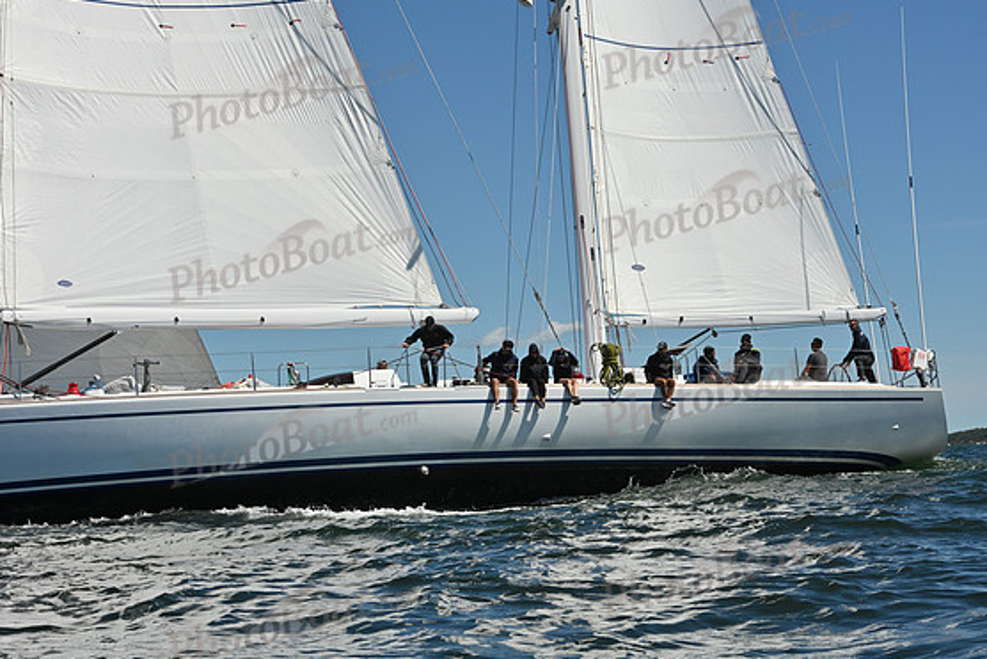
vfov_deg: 18.7
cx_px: 511
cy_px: 324
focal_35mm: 73
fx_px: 2002
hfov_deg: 27.7
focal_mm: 70
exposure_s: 1/800
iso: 320
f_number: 14
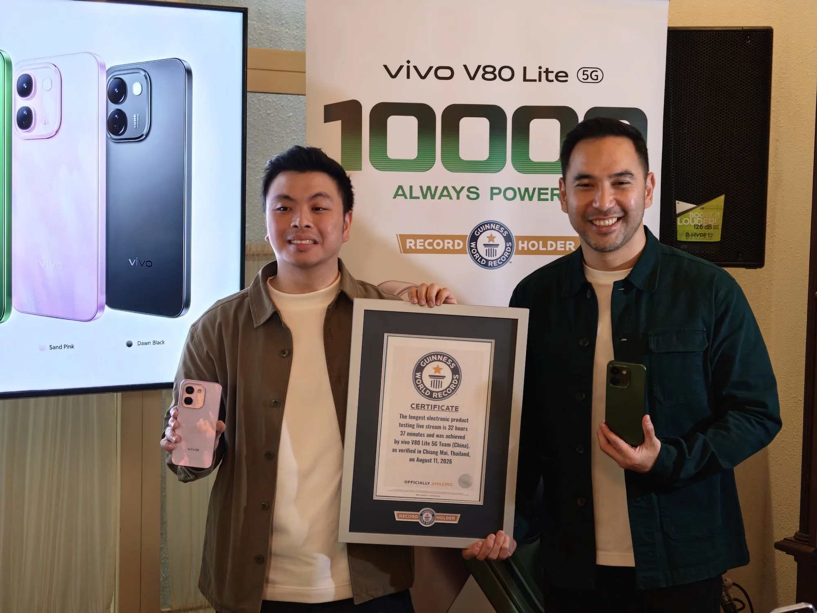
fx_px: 1652
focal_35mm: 70
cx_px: 408
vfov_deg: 21.0
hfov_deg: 27.8
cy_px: 306
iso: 1000
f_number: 2.2
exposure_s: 1/33
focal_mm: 20.1
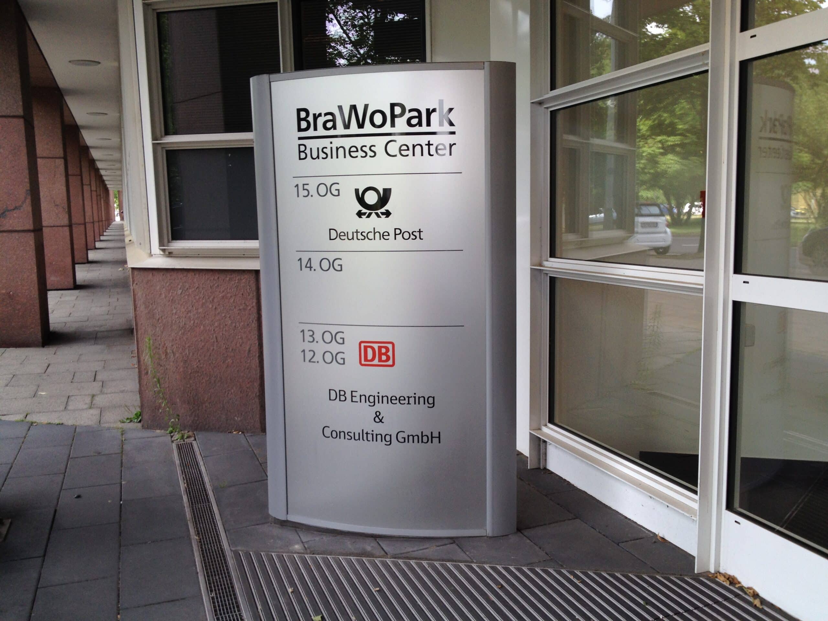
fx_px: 837
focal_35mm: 35
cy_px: 310
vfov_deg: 40.7
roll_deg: +1.3
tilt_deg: -8.8
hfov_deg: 52.6
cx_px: 414
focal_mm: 4.28
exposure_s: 1/171
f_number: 2.4
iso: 50
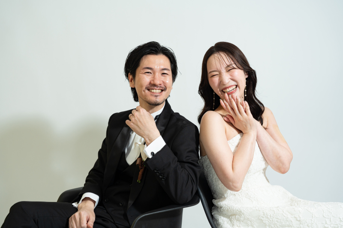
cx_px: 172
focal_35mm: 50
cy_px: 114
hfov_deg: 39.6
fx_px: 476
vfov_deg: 27.0
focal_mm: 50
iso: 320
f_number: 4
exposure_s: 1/160
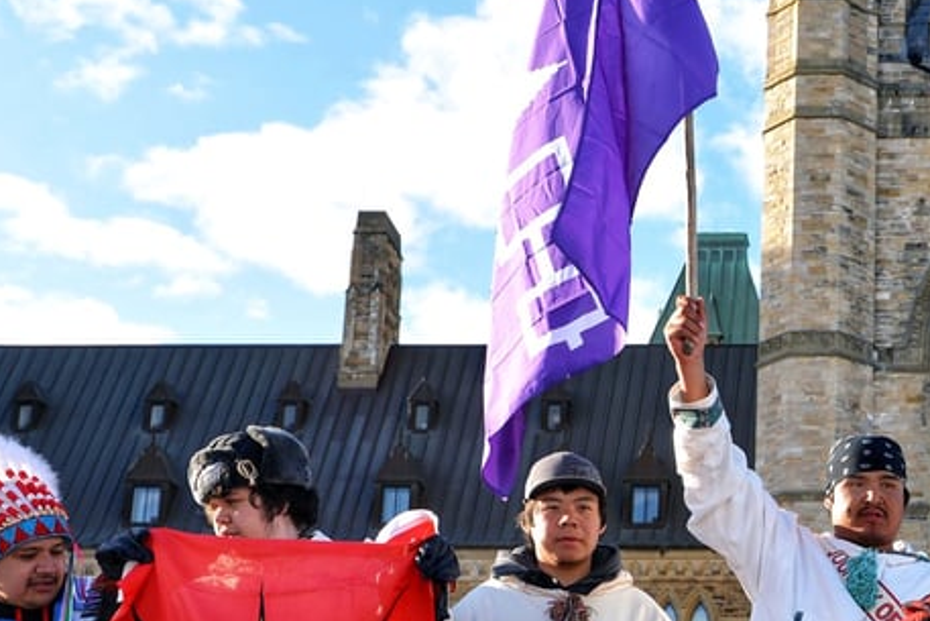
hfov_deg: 23.1
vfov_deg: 16.0
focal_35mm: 84
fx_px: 2171
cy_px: 592
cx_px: 948
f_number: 6.3
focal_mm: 32
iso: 100
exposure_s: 1/200
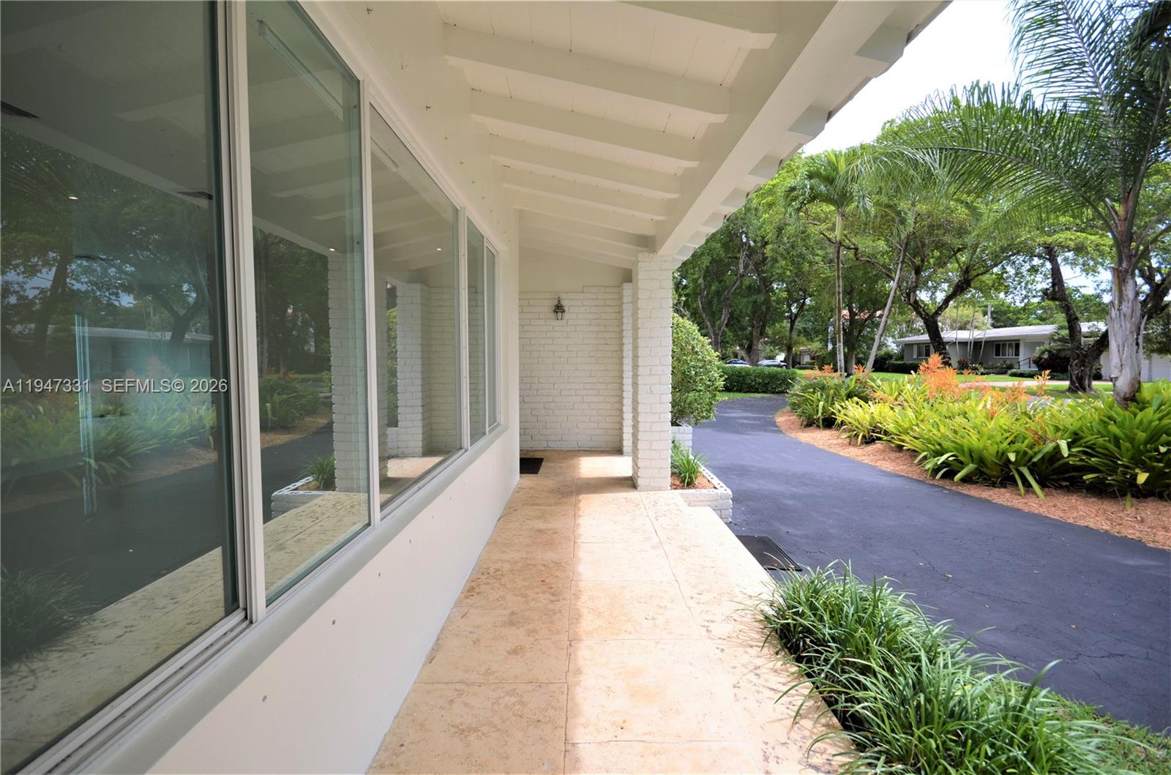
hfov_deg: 100.5
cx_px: 586
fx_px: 487
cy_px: 388
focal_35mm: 15
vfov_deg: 77.0
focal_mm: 10
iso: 200
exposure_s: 1/250
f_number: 8
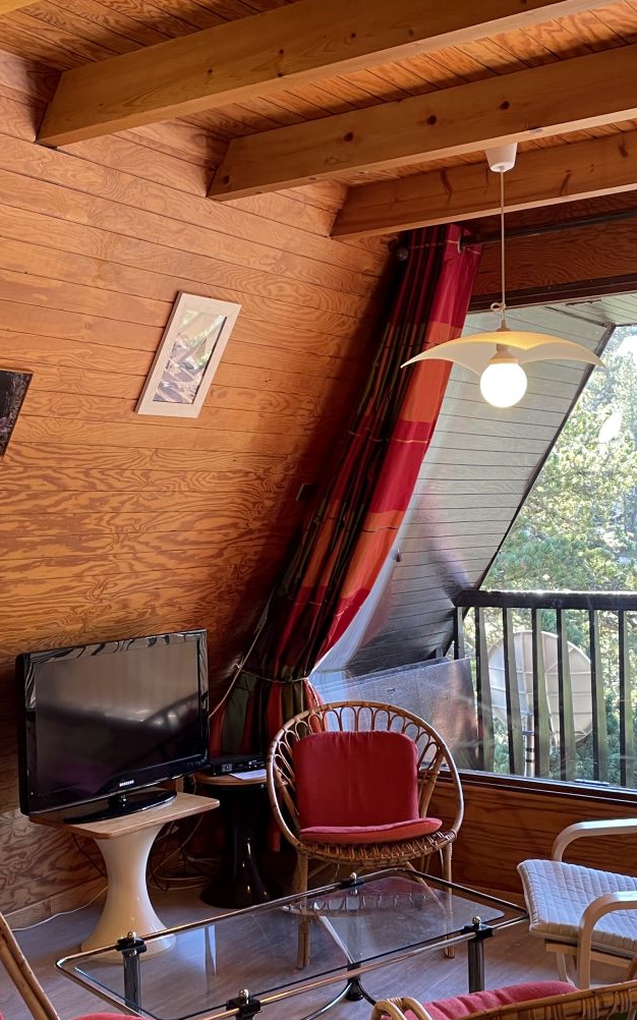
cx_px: 300
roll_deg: +1.7
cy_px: 559
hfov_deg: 29.2
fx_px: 1223
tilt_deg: -1.6
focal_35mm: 44
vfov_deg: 45.2
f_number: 1.6
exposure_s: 1/50
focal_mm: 4.2
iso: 64
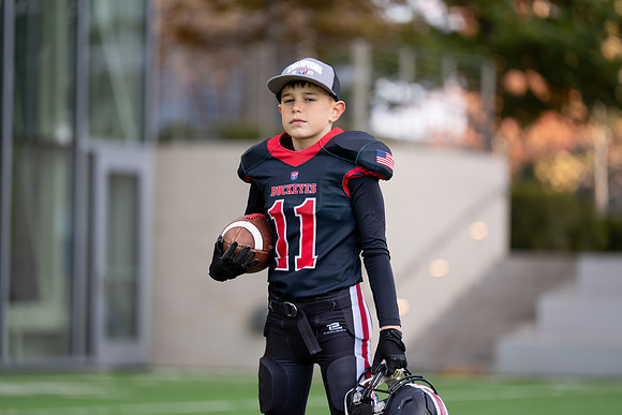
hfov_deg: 9.6
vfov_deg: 6.4
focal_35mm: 214
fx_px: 3694
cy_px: 208
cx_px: 311
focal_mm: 200
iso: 100
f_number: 2.8
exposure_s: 1/400
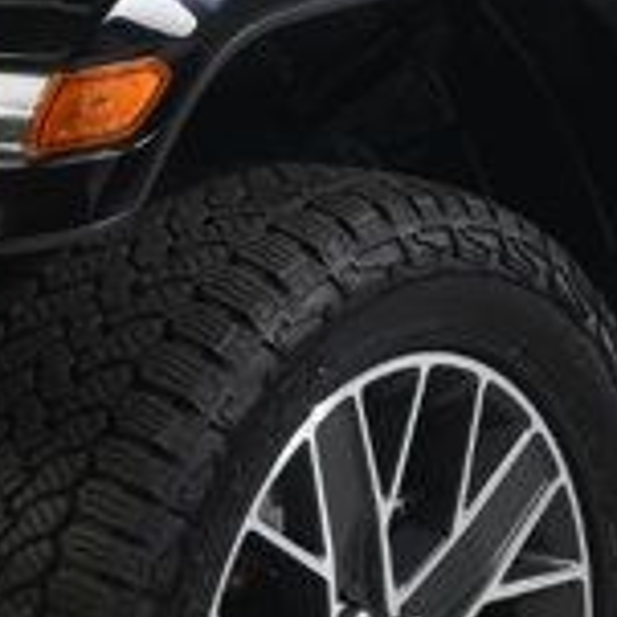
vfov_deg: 7.7
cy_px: -45
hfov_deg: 7.8
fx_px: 4537
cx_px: 200
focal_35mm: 225
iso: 100
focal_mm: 26
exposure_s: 1/160
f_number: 9
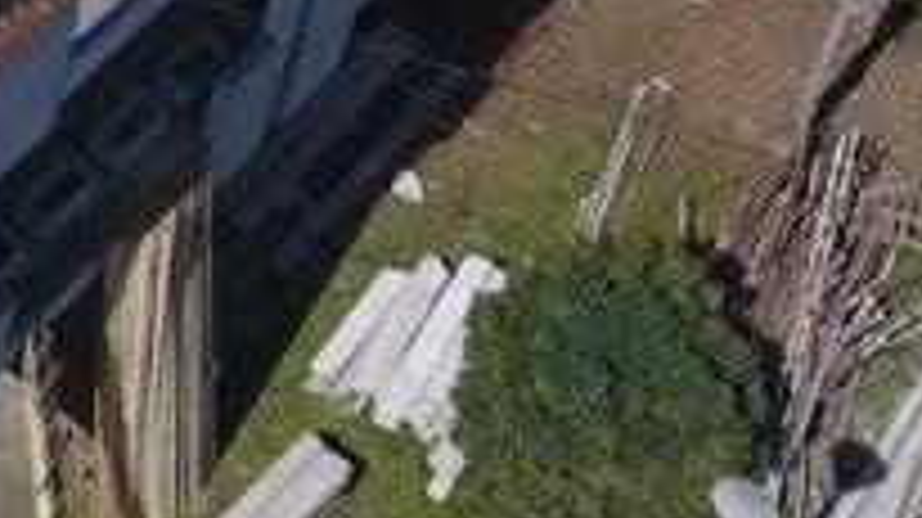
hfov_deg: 17.6
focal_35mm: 109
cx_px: -472
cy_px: -694
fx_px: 2663
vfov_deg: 9.9
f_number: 2.8
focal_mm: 3.61
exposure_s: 1/1328
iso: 100
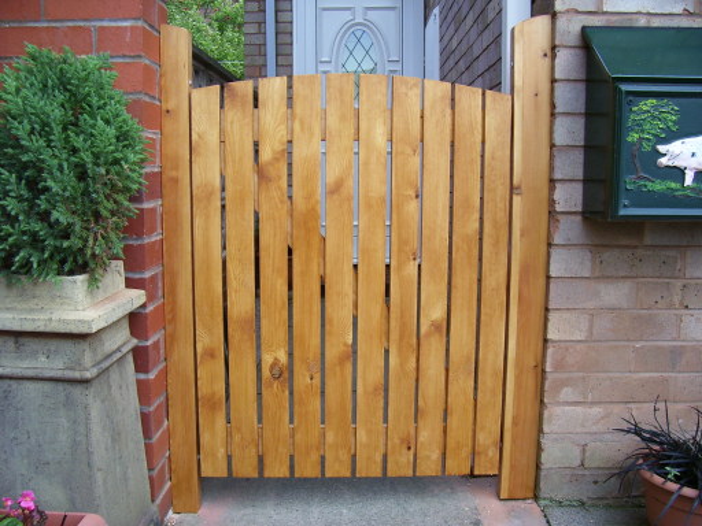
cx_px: 351
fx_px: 690
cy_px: 263
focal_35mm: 34
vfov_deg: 41.8
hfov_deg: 54.0
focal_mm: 5.6
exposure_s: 1/125
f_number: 2.7
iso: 80
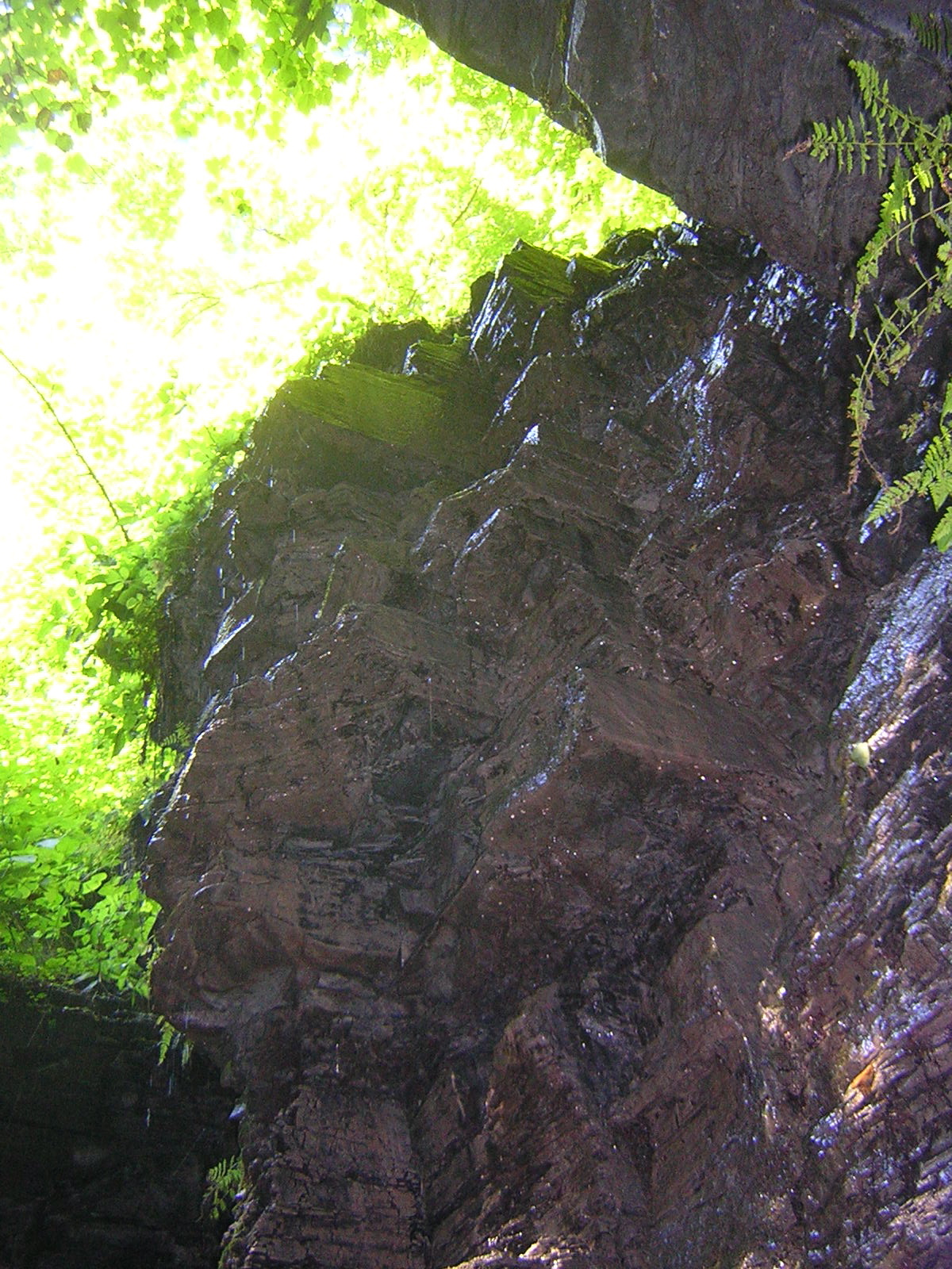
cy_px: 634
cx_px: 476
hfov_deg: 39.7
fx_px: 1320
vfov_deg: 51.4
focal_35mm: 36
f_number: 2.6
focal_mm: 4.7
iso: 375
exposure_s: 1/60.1
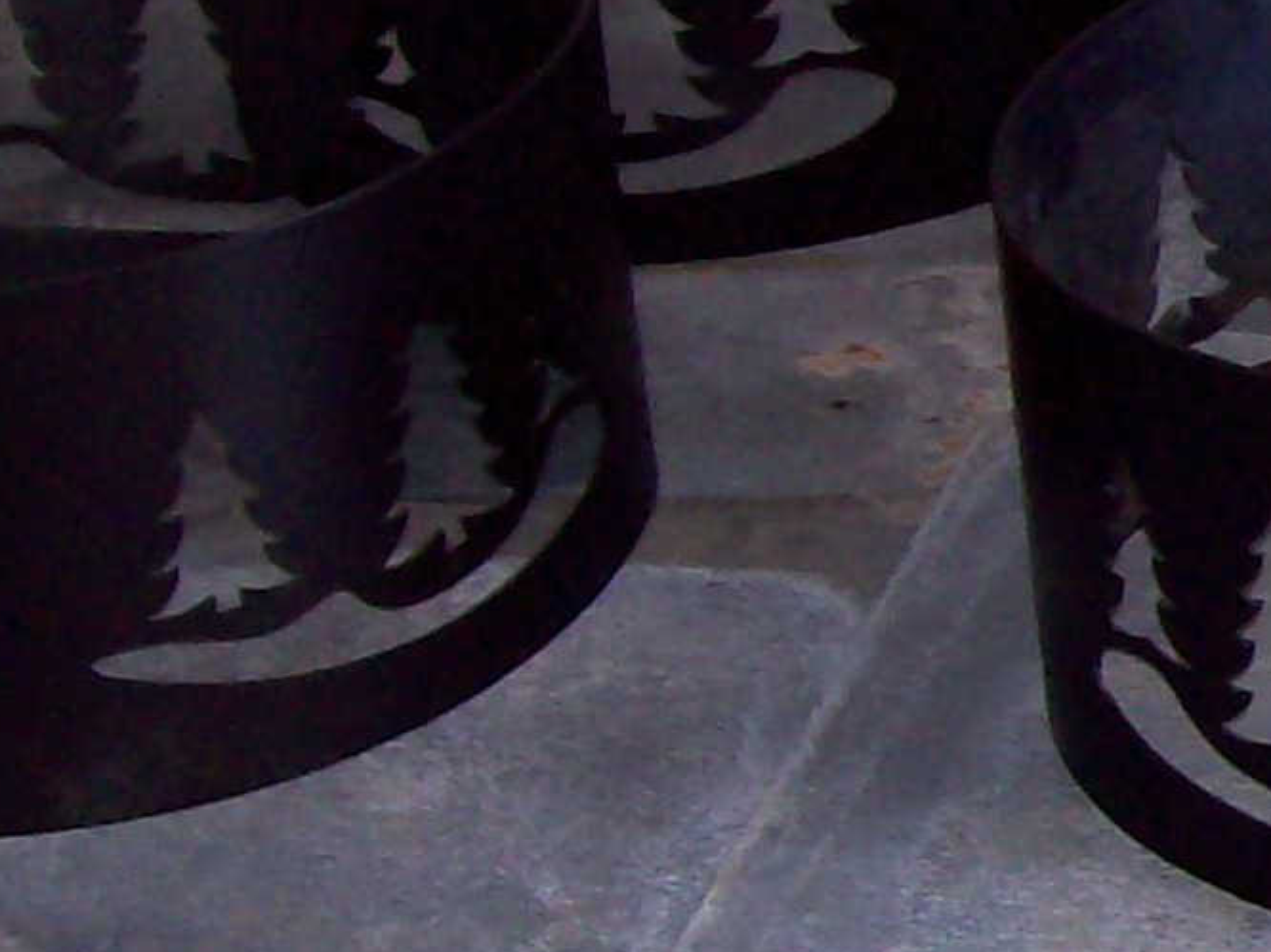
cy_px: 540
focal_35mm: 154
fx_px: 5652
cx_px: 2366
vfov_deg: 9.6
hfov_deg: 11.7
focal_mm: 6
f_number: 2.7
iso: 80
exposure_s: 1/64
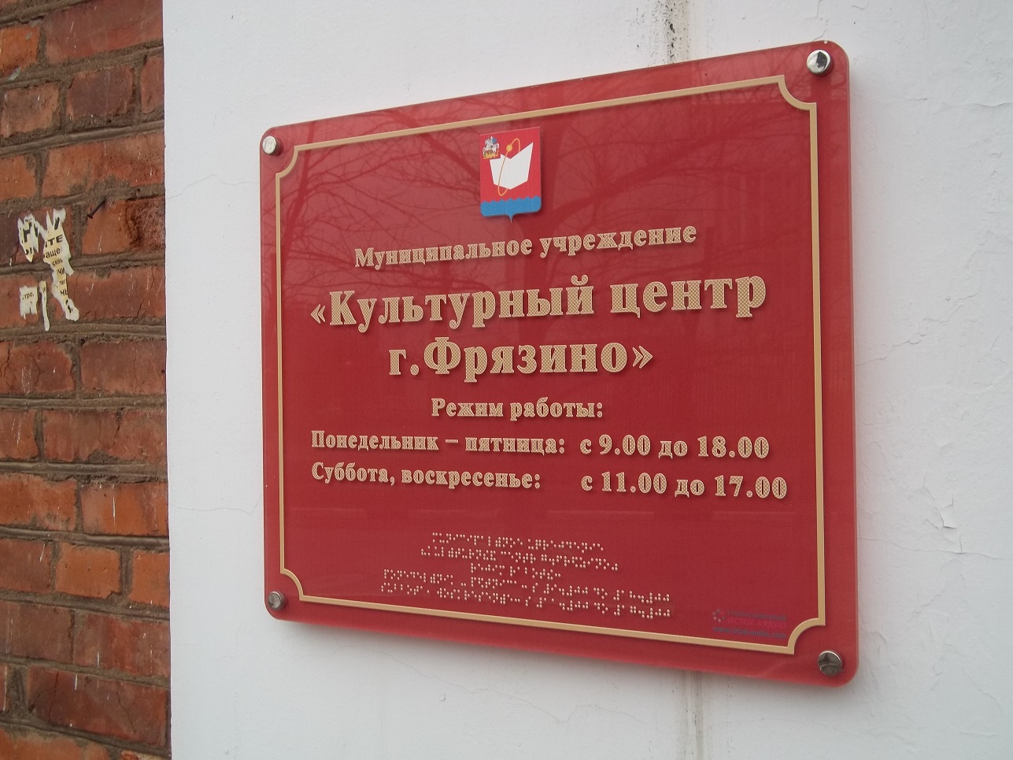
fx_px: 1141
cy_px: 380
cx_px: 506
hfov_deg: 47.9
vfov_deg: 36.8
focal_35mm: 39
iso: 64
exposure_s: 1/80
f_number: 3.2
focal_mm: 7.1
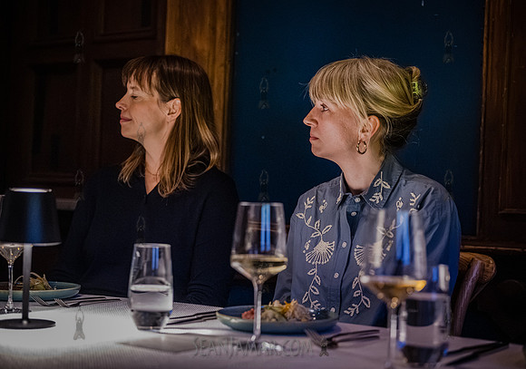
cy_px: 188
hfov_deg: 31.3
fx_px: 940
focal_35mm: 63
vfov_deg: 22.2
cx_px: 282
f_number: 2.8
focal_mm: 60
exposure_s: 1/160
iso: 12800
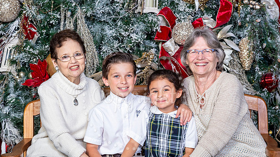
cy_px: 98
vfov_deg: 12.1
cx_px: 134
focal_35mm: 100
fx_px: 742
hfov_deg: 21.4
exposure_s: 1/125
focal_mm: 85
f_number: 8
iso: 400
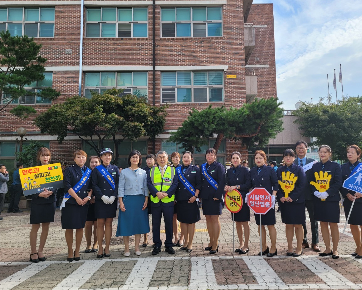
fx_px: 300
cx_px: 191
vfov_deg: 51.5
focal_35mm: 28
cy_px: 143
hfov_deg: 62.2
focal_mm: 5.4
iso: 40
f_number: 1.8
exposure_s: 1/1269
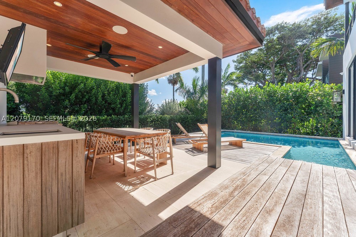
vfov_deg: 81.2
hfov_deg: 104.2
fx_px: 138
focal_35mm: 14
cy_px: 118
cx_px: 178
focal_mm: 14
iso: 100
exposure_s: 1/250
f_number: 8
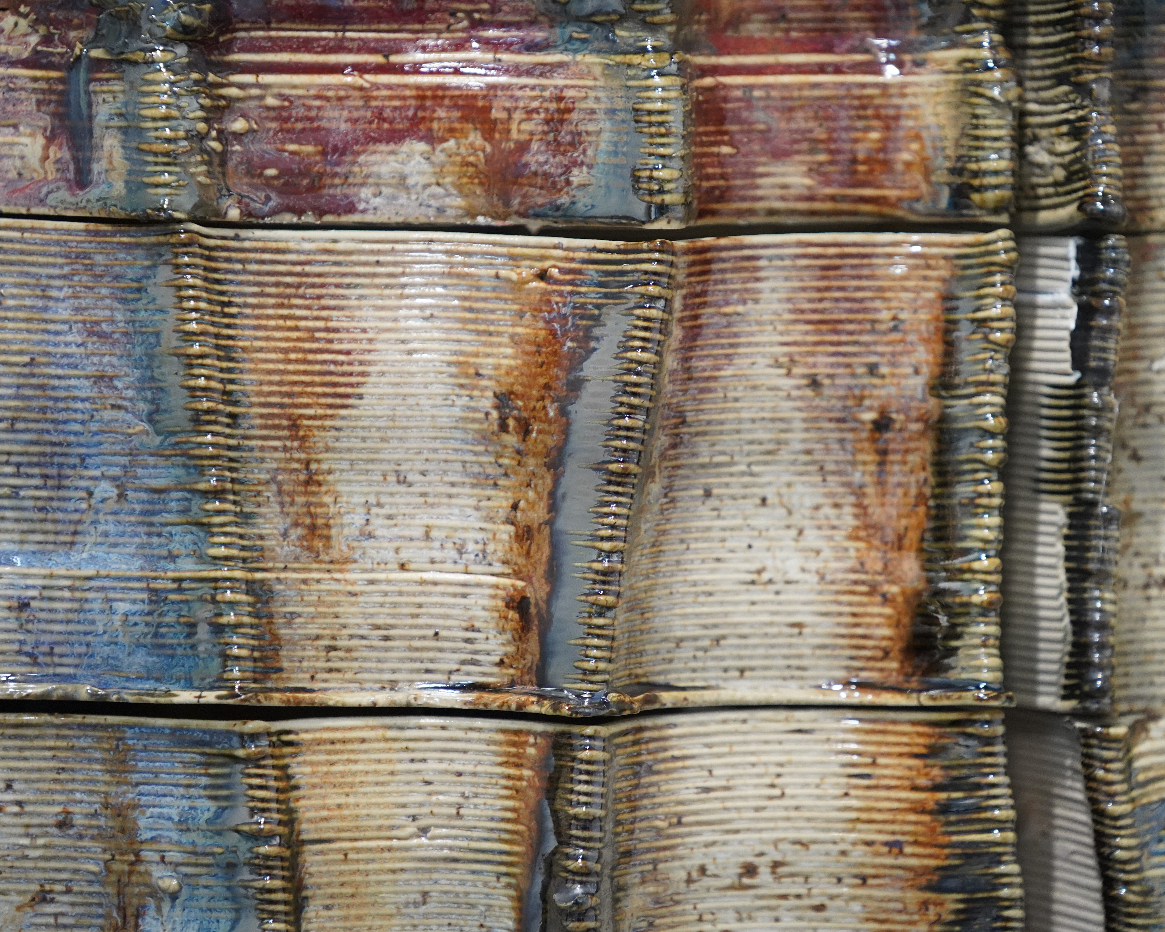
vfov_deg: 6.8
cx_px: 565
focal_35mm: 226
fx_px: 7792
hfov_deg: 8.6
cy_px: 467
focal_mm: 200
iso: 6400
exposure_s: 1/320
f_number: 4
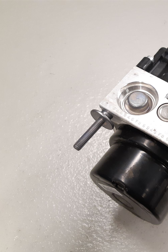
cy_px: 129
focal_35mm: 37
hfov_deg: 32.9
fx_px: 259
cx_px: 169
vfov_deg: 51.9
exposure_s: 1/50
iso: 200
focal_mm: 3.93
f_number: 1.7
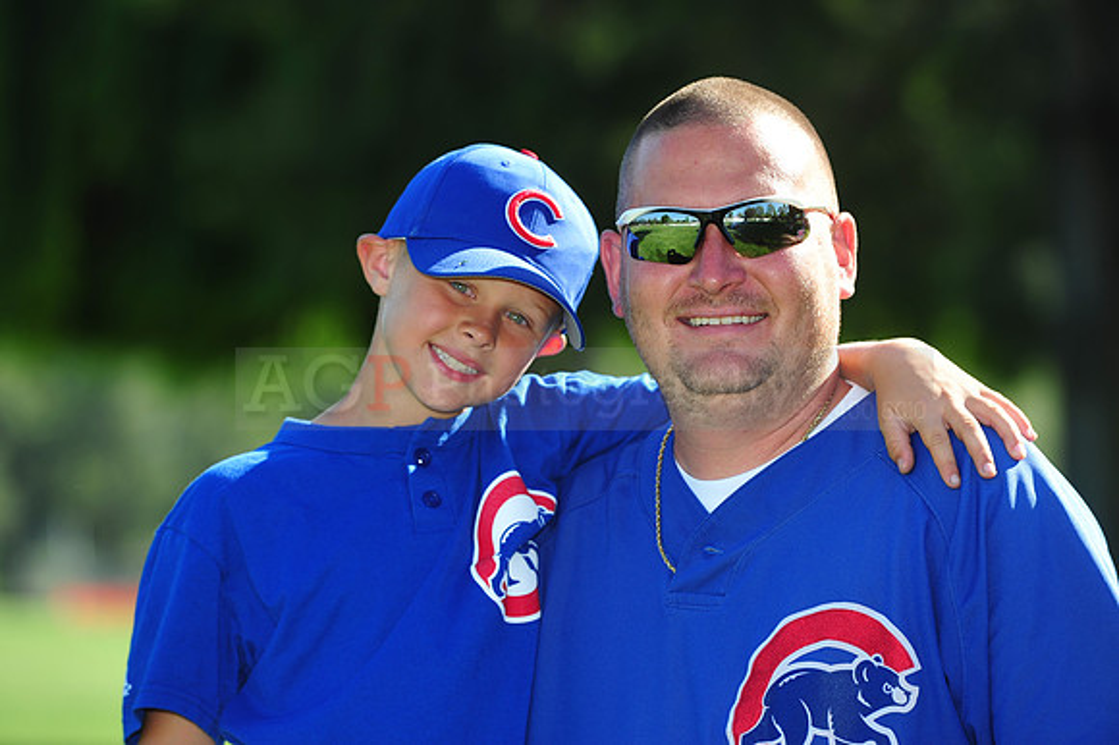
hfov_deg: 10.3
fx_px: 6213
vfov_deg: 6.9
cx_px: 560
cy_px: 372
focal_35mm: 200
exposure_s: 1/320
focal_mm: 200
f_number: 5.6
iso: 200
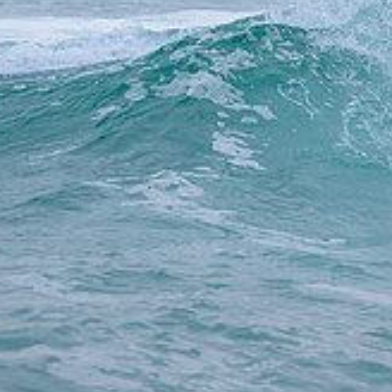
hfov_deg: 1.0
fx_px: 23574
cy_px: 106
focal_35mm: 1840
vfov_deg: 1.0
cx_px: 512
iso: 1250
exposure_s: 1/2000
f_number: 5.6
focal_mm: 500
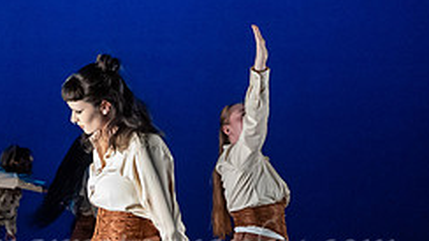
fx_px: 1740
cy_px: 258
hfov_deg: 13.3
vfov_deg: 7.9
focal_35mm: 153
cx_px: -217
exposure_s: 1/400
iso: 4000
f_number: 3.5
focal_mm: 46
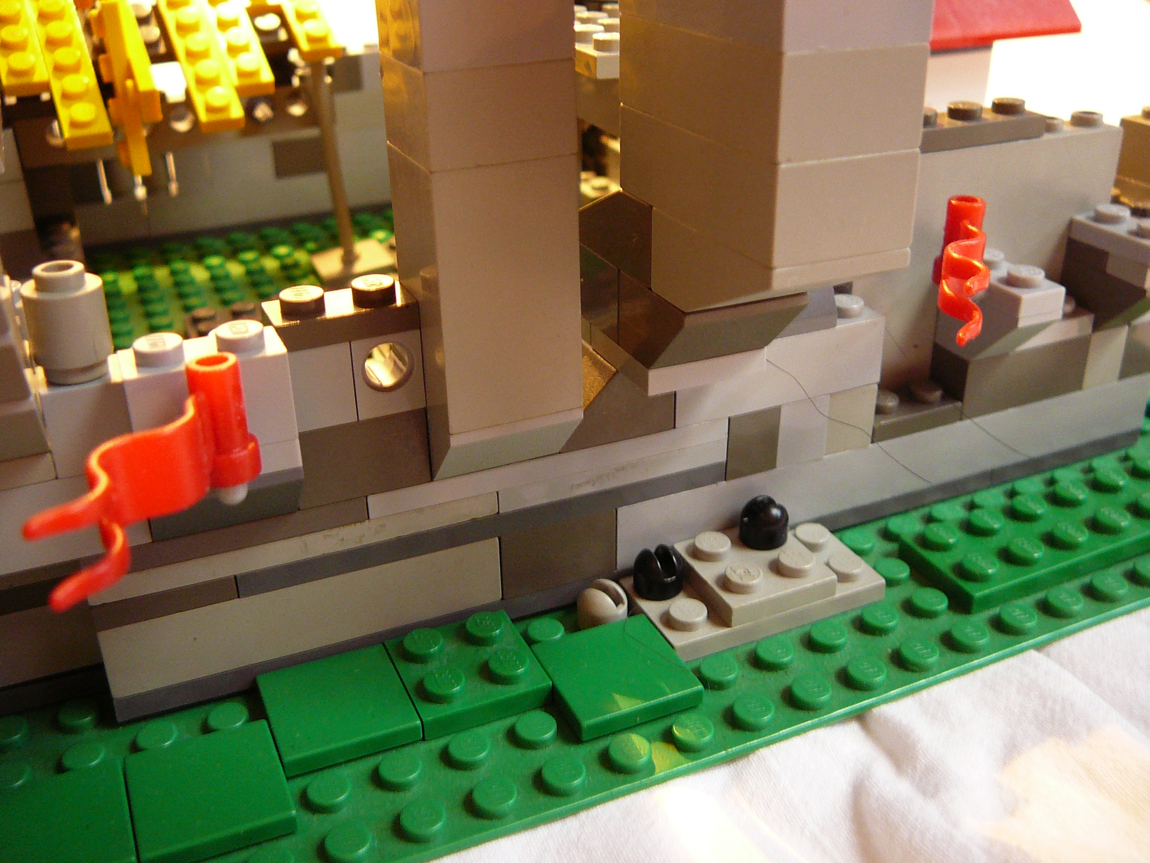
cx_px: 575
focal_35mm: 35
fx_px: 1163
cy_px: 432
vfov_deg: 40.7
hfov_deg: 52.6
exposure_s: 1/8
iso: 200
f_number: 2.8
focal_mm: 5.2
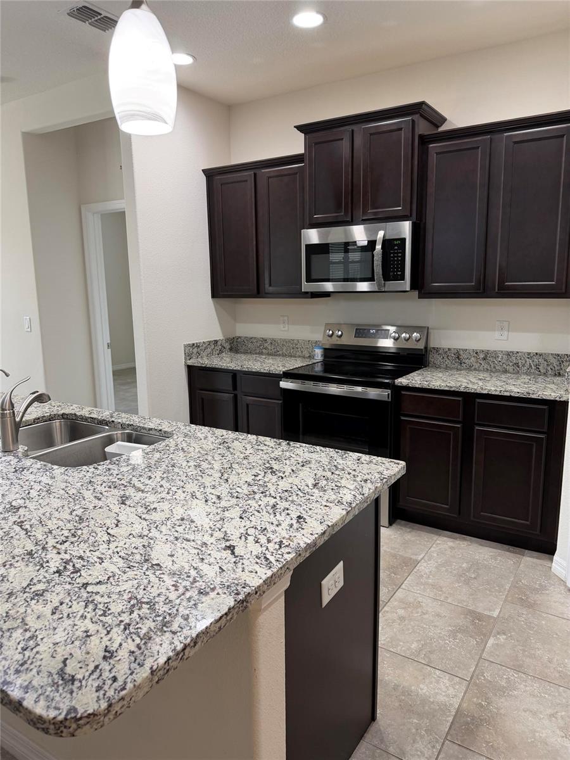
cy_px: 380
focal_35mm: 24
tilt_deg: -10.2
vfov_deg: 71.6
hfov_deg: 56.8
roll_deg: +0.6
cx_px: 285
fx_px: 527
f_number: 1.78
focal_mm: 6.76
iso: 160
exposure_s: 1/60
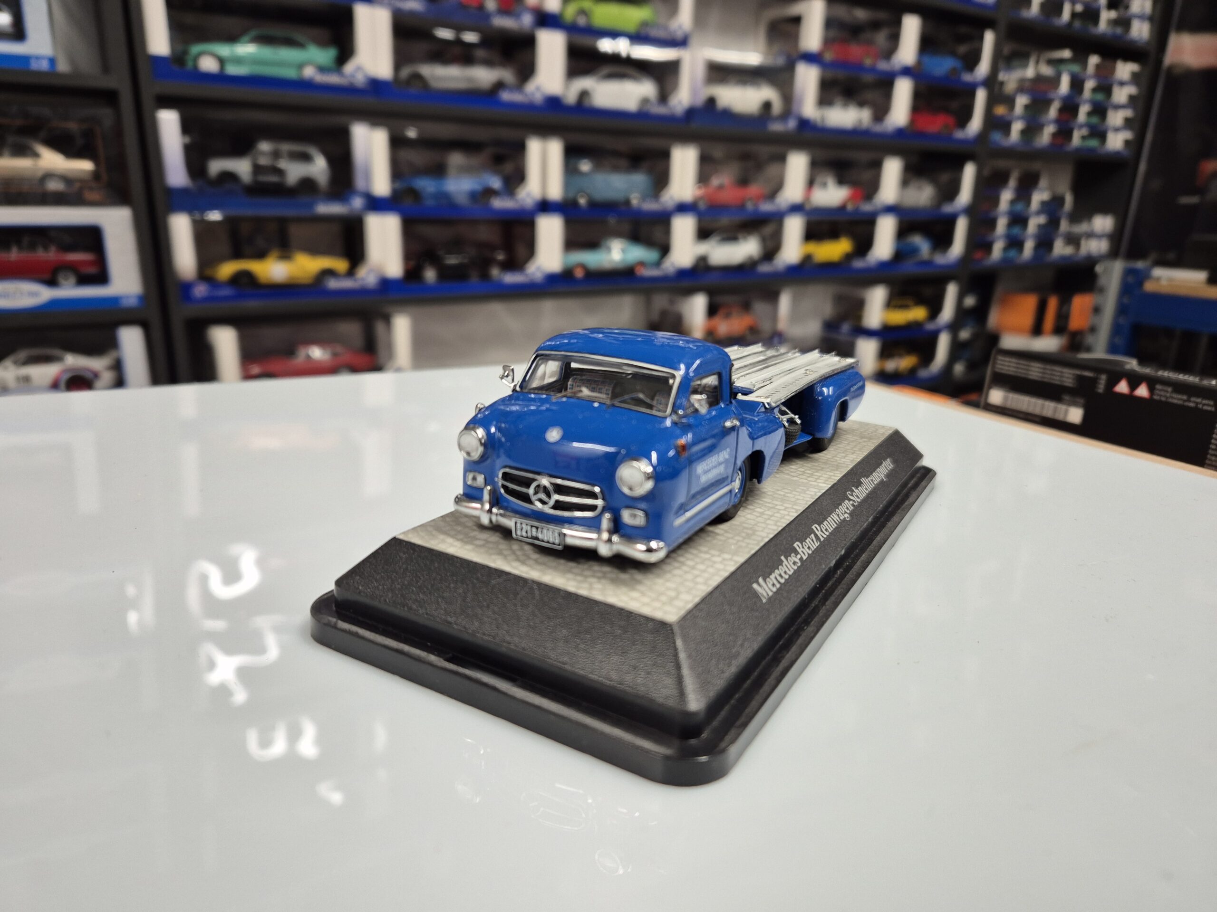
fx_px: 809
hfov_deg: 73.9
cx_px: 608
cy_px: 456
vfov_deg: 58.9
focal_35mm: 23
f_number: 1.8
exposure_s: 1/100
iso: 200
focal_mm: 5.4
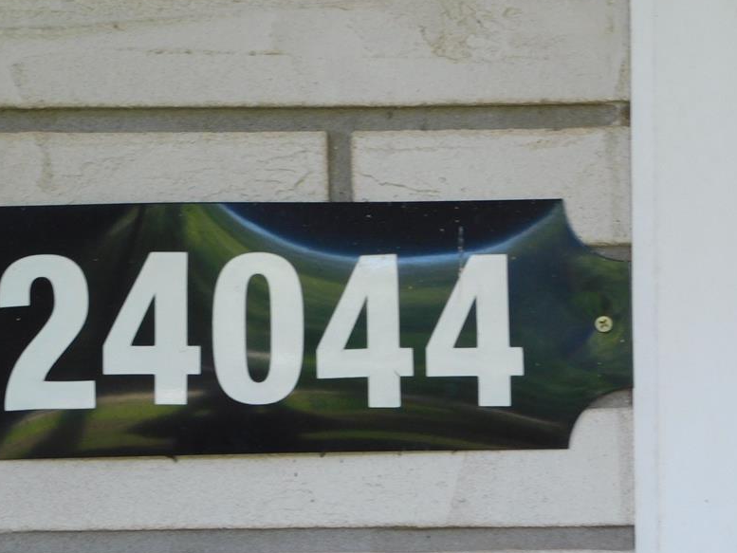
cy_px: 323
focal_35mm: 224
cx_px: 279
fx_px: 4770
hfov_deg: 8.8
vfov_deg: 6.6
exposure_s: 1/30
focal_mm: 30.1
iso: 160
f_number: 5.3
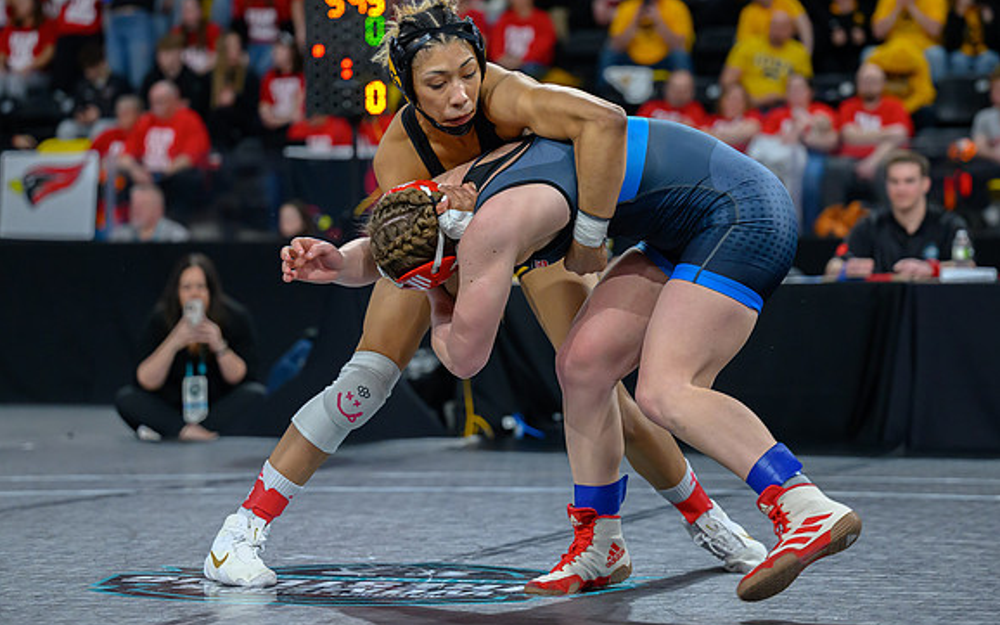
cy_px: 240
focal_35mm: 120
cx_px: 480
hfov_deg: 17.4
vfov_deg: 10.9
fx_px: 3270
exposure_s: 1/800
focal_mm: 95
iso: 2800
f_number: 2.8
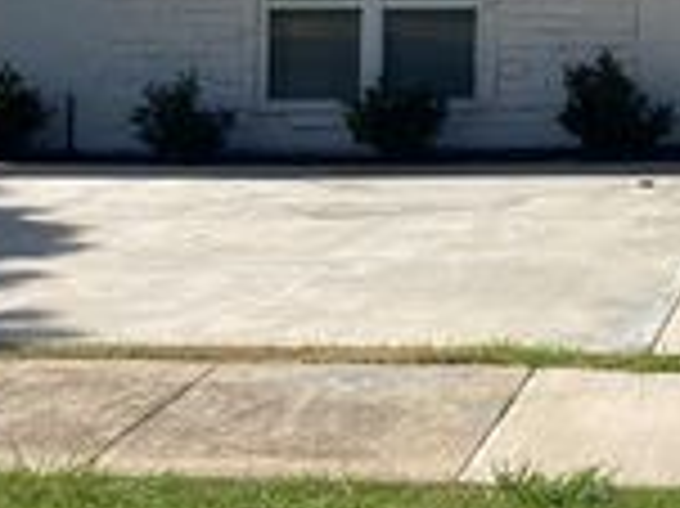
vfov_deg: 16.4
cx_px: 842
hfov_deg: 21.0
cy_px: -124
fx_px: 1688
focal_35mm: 86
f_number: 1.8
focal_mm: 4.25
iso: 32
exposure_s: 1/5025
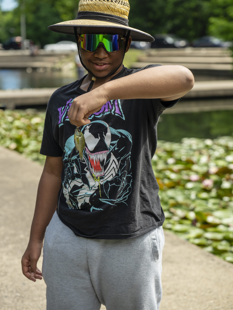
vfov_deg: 25.6
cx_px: 116
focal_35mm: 76
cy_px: 136
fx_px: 682
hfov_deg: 19.4
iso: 125
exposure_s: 1/400
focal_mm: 70
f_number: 3.5
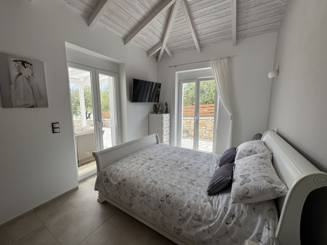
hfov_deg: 102.1
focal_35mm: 14
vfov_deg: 85.6
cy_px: 122
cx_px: 164
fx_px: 132
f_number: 2.2
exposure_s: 1/334
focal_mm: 2.22
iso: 40
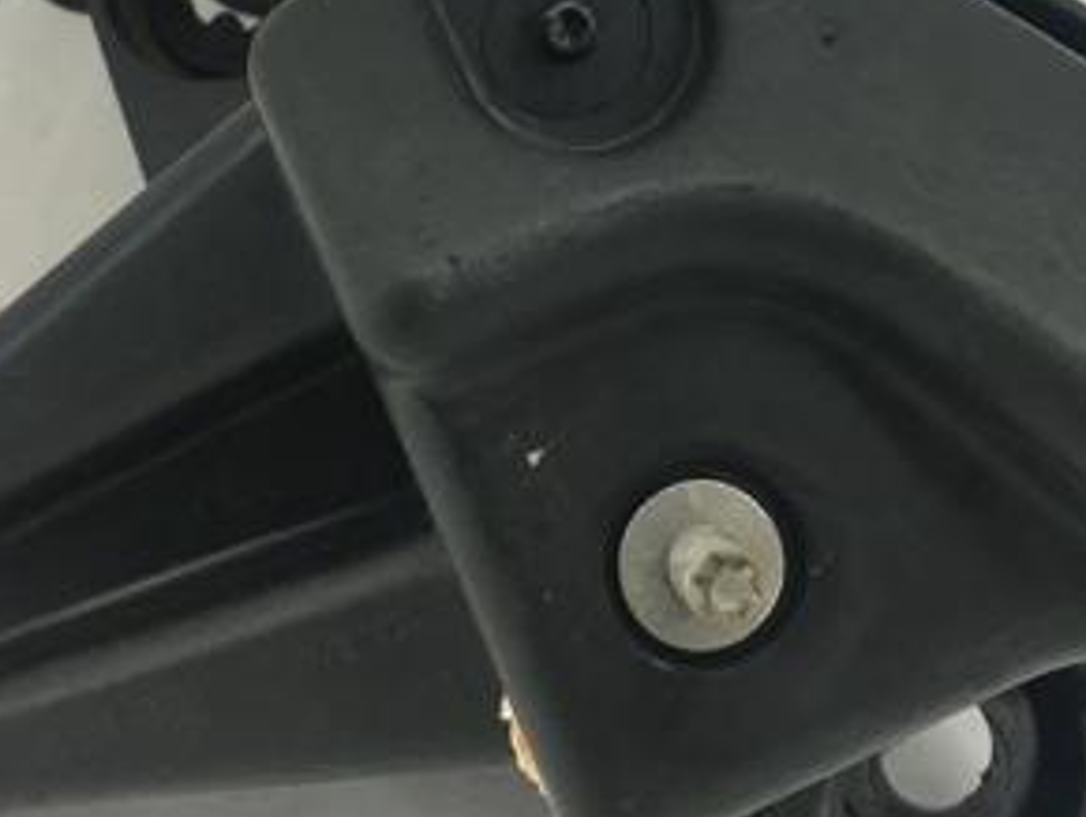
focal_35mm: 64
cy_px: 71
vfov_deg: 22.4
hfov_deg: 30.1
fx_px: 2010
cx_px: 689
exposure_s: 1/33
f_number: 2.2
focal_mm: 4.15
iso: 25
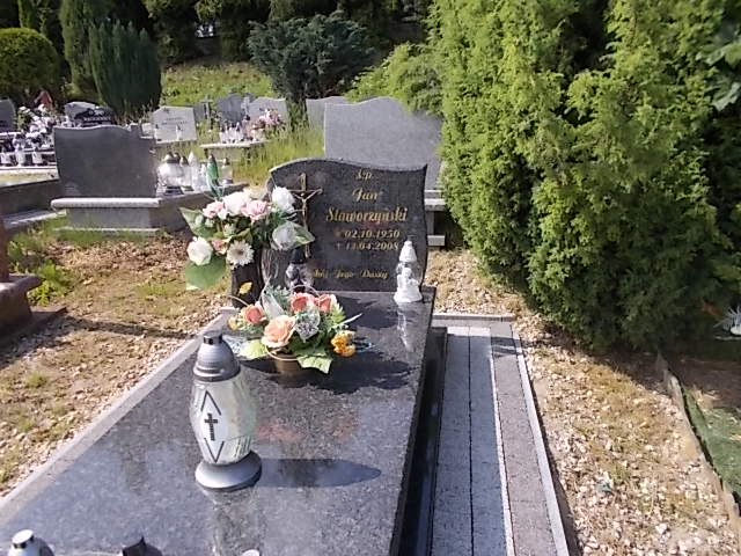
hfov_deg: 67.3
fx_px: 557
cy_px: 278
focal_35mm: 26
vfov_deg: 53.1
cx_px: 370
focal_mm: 4.6
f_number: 8
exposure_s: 1/100
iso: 80
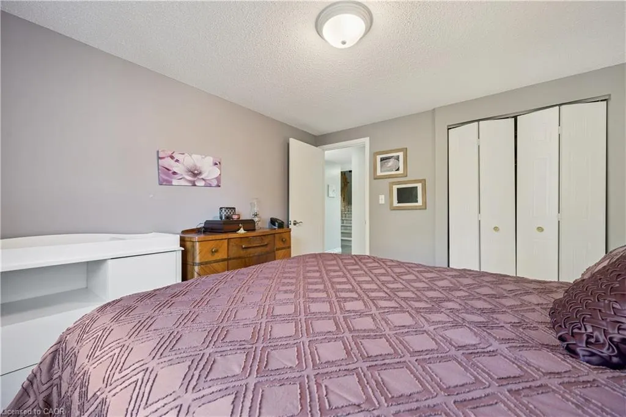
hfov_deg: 104.3
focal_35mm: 14
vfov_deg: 81.2
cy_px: 208
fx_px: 243
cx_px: 313
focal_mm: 14
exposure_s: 1/8
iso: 200
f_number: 8
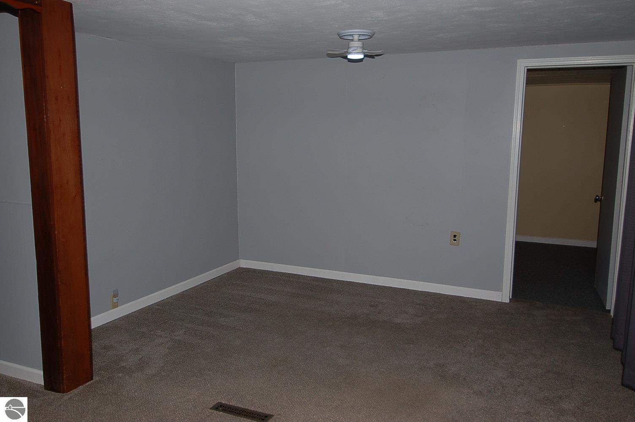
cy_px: 211
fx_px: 529
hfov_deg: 62.0
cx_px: 318
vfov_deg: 43.5
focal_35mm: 30
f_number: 4
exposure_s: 1/250
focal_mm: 20
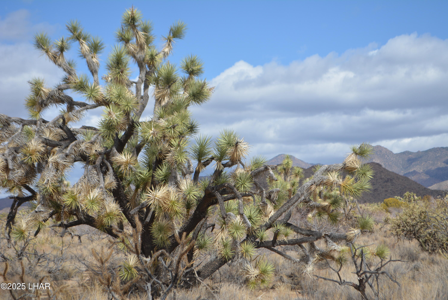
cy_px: 150
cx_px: 224
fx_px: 1027
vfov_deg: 16.6
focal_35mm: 82
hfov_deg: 24.6
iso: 400
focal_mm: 55
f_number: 7.1
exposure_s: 1/1600
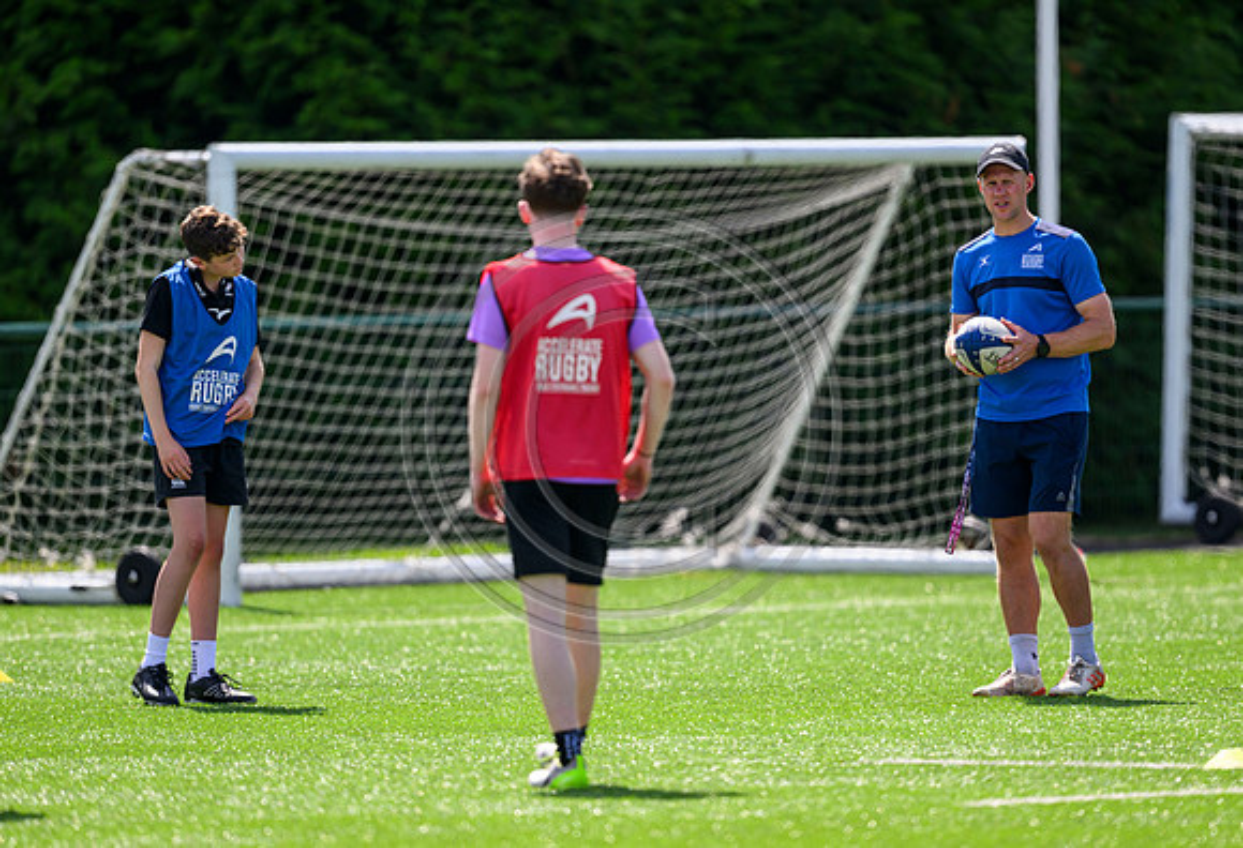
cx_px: 660
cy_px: 407
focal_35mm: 453
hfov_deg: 4.5
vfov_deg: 3.1
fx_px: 15766
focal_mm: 400
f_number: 3.2
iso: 250
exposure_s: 1/1600
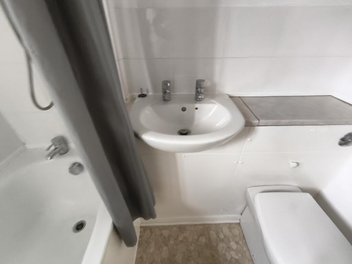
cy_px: 132
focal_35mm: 15
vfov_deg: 81.8
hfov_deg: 98.1
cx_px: 176
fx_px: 153
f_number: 2.2
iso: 320
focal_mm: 1.65
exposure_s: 1/33.3
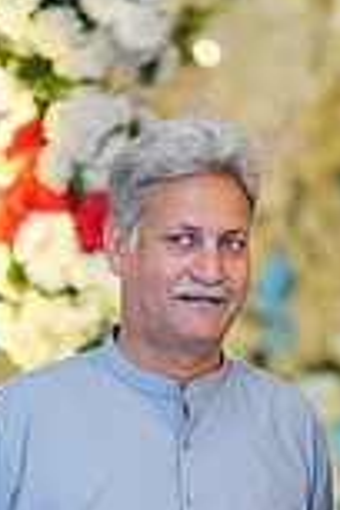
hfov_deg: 4.3
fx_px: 4575
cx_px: 252
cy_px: 820
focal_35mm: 323
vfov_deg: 6.3
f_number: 1.6
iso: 100
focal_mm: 85
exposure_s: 1/200
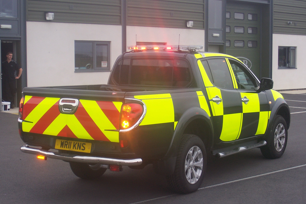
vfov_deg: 19.7
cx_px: 152
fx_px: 586
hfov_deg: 29.2
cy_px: 101
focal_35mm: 69
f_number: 4
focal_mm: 10.8
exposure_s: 1/125
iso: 80
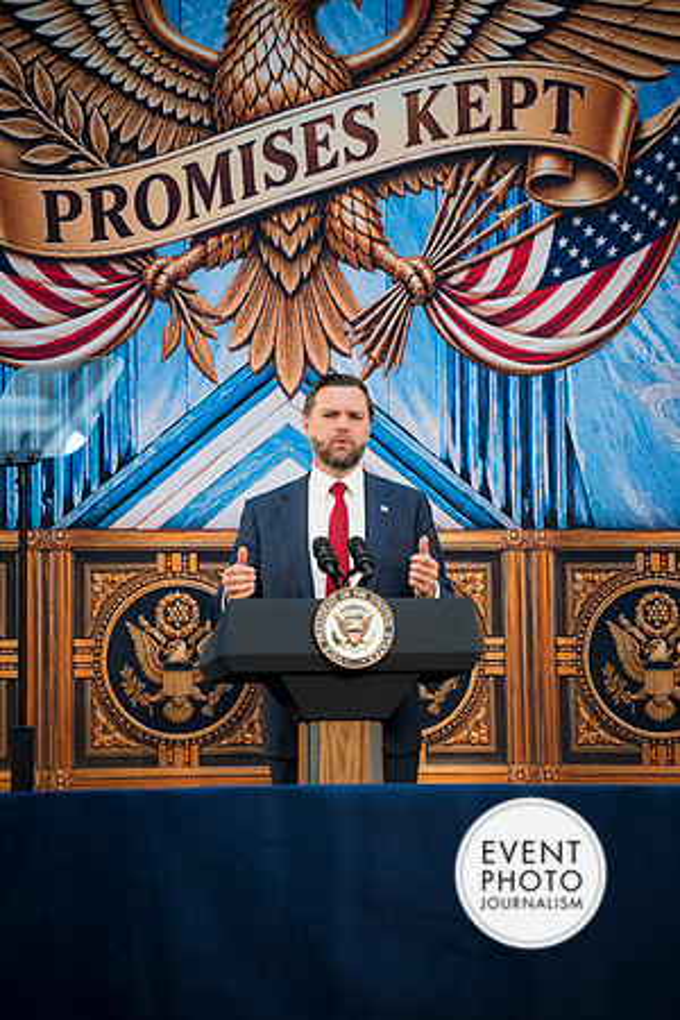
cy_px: 510
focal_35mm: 150
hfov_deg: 9.1
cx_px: 340
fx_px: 4250
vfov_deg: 13.7
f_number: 2.8
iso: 500
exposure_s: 1/320
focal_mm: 150
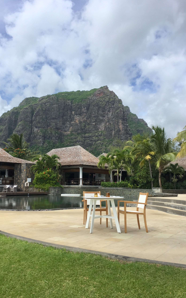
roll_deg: -0.5
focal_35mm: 31
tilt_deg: +10.0
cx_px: 77
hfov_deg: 40.5
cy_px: 150
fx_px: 251
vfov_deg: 61.2
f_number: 2.2
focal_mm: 4.15
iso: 25
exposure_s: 1/1570
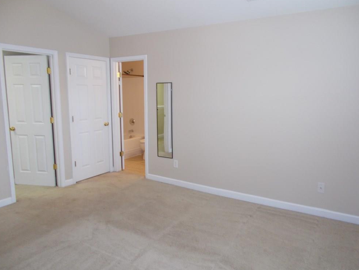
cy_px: 135
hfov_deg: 65.3
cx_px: 181
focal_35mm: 27
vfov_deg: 51.4
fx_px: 280
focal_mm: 4.6
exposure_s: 1/25
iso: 200
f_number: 3.2
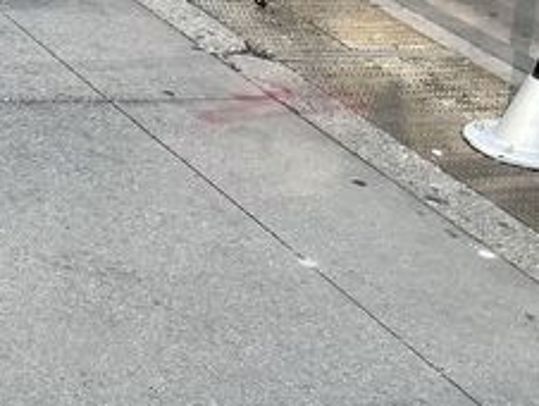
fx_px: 1434
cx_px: -100
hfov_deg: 20.0
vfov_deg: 15.0
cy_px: 602
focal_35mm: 92
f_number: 1.6
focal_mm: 5.1
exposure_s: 1/149
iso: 50
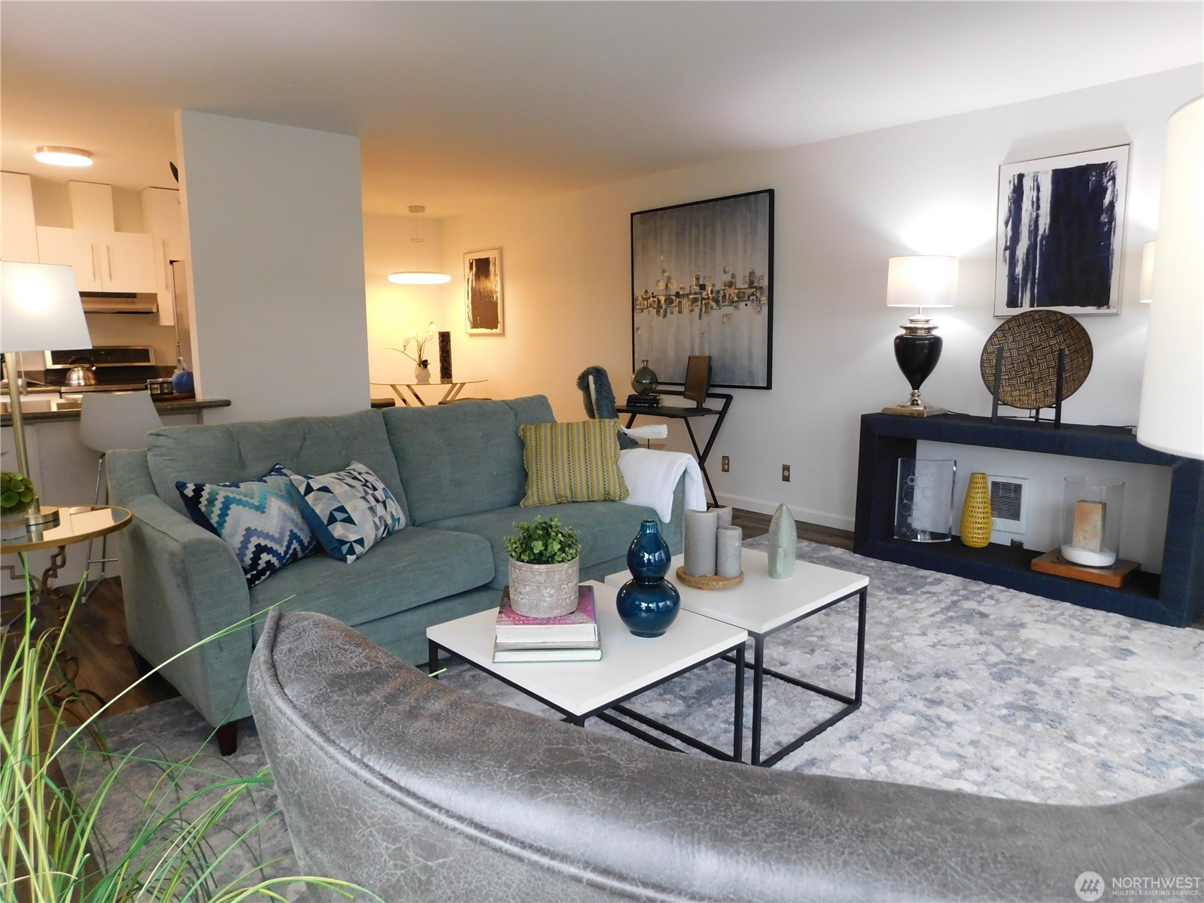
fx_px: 800
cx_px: 602
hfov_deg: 73.9
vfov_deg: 58.9
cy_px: 452
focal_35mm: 23
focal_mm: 4
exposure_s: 1/30
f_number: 3
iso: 280
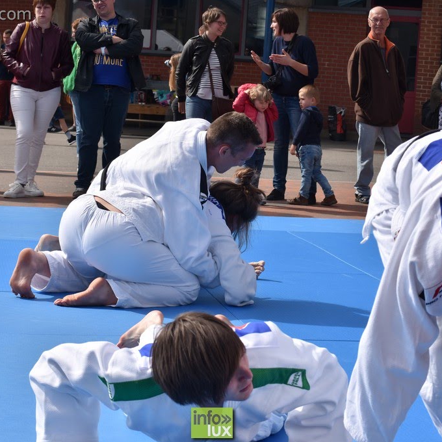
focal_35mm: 96
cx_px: 212
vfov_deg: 18.1
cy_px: 221
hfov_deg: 18.1
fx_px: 1387
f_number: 9
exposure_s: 1/500
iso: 100
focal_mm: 50
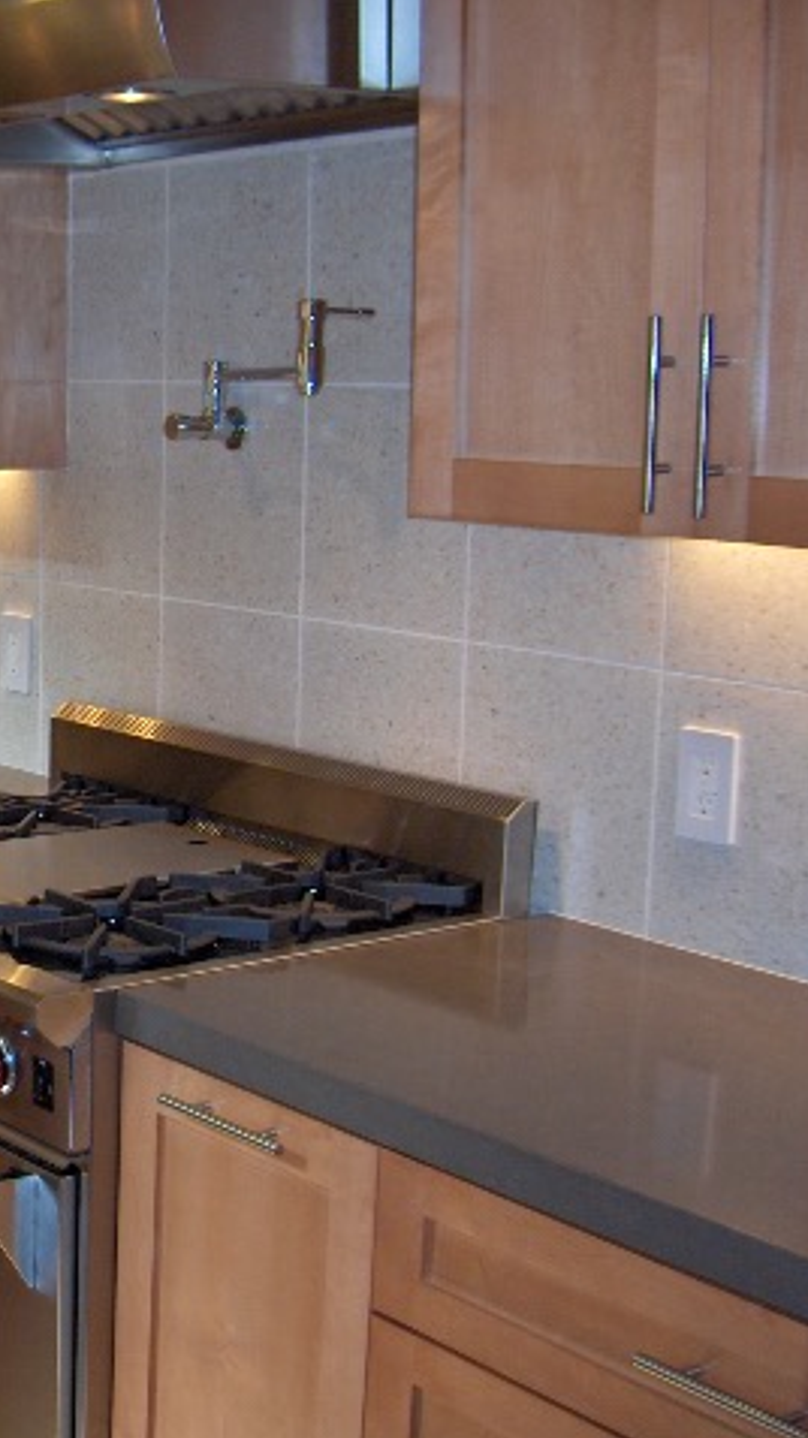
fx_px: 2173
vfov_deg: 36.6
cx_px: -148
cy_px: 717
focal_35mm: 57
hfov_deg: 19.9
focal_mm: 8
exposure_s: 1/60
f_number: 2.8
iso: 100
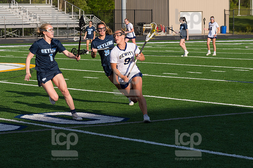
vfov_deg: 9.7
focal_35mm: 142
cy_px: 84
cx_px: 126
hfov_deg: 14.5
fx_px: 997
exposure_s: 1/1600
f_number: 5.6
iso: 250
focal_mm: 95
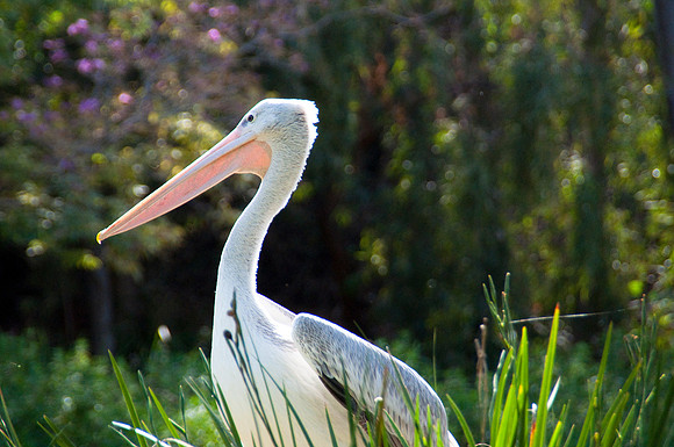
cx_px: 337
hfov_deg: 6.9
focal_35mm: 300
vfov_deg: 4.6
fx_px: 5609
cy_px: 224
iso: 1400
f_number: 6.3
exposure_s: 1/1000
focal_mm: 200
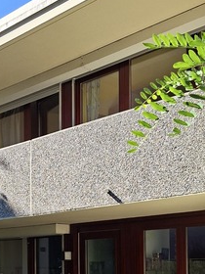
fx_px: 497
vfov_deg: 29.5
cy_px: 243
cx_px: 19
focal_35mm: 63
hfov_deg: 22.7
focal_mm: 5.54
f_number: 1.8
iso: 50
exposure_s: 1/1073
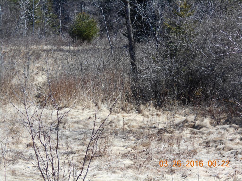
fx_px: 909
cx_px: 121
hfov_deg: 15.2
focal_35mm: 130
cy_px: 90
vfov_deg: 11.4
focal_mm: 23
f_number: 6.5
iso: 80
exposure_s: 1/160
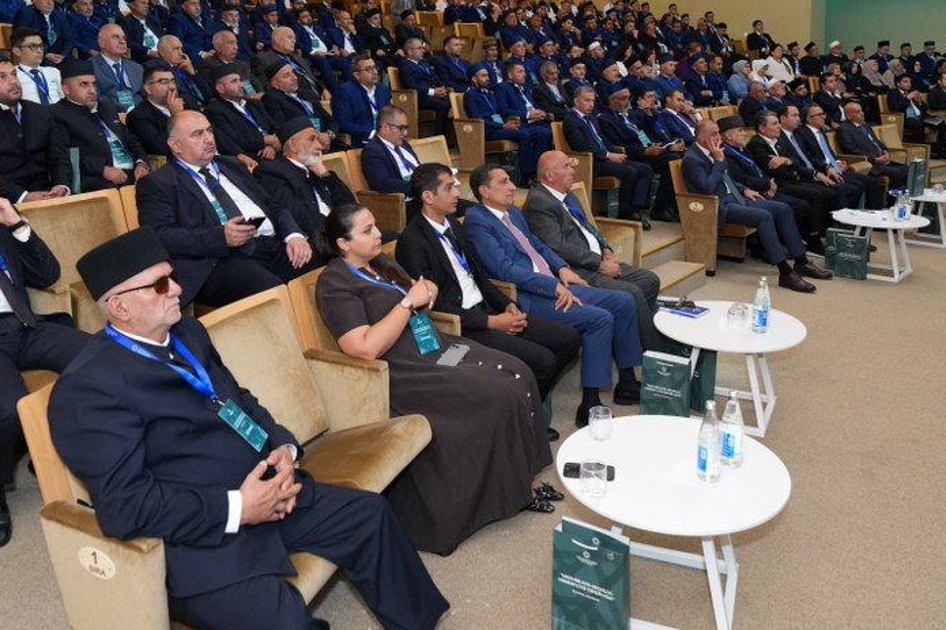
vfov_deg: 45.1
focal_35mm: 28
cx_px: 471
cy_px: 172
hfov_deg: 65.5
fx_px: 736
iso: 2000
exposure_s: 1/160
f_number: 3.5
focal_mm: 19
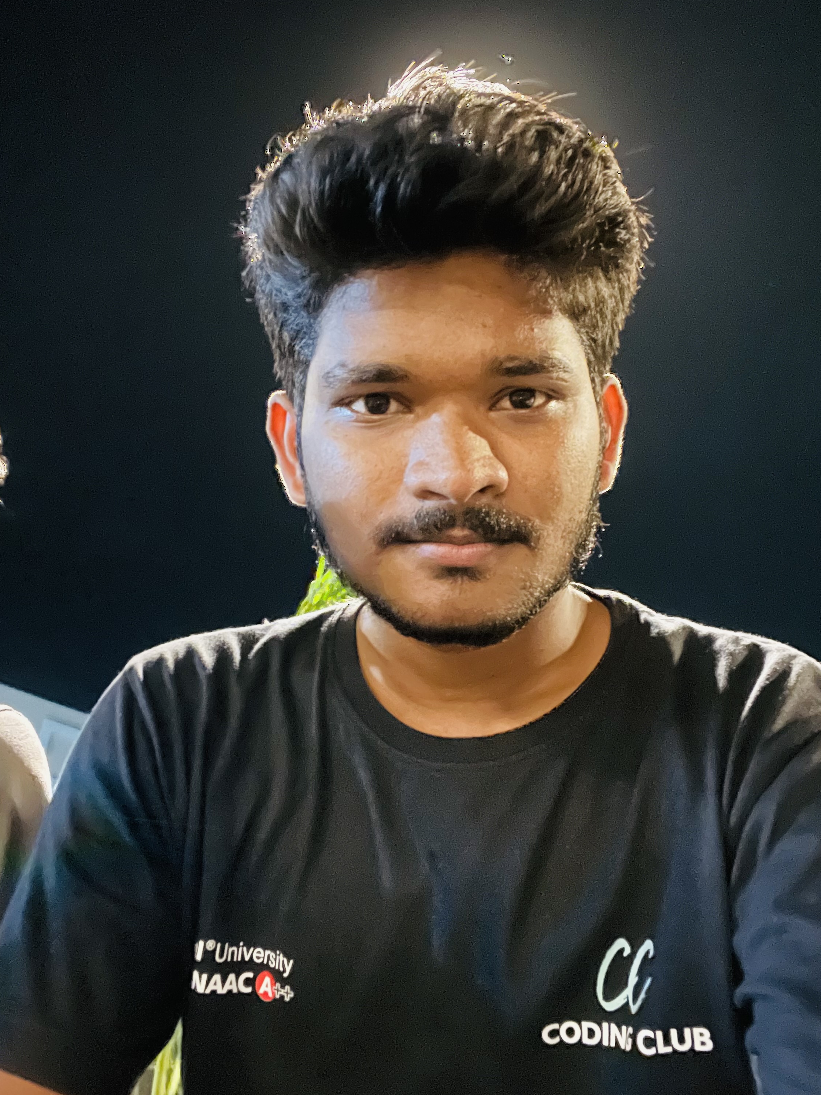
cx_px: 409
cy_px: 549
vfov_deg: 58.4
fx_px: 980
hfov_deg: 45.4
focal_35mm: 31
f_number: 2.2
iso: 1600
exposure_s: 1/14
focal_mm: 2.71
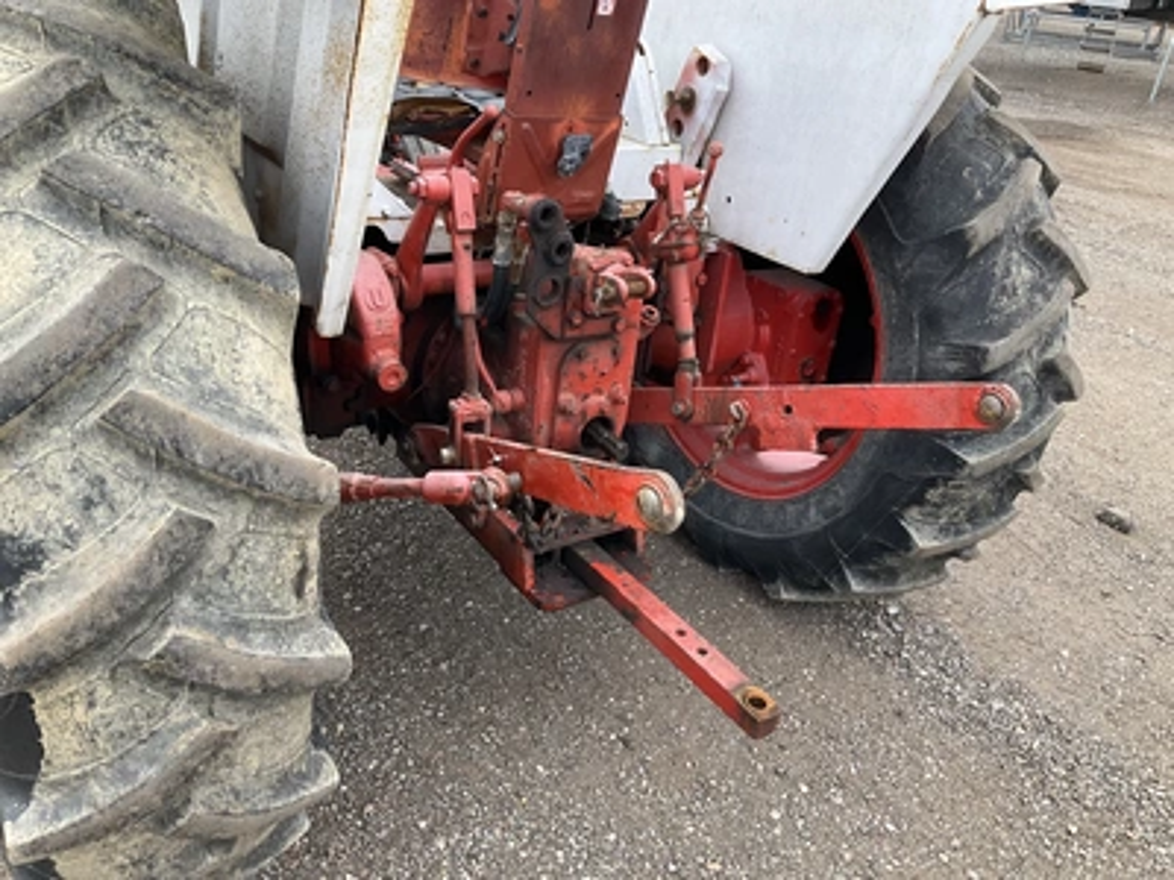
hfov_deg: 61.7
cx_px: 587
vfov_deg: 48.2
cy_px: 440
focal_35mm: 29
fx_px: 984
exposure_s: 1/327
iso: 25
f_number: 1.8
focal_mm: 3
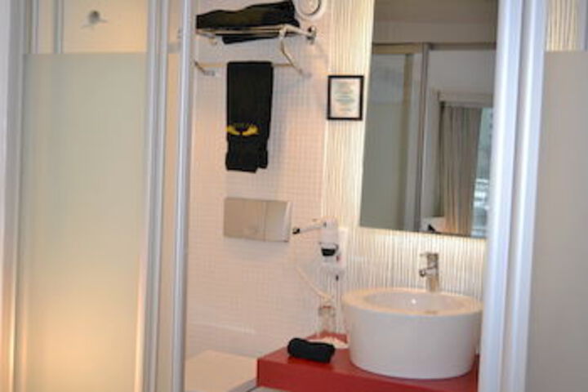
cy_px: 196
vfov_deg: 25.8
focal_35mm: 52
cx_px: 294
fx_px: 857
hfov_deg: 37.9
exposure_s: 1/60
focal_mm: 35
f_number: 5
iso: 1400
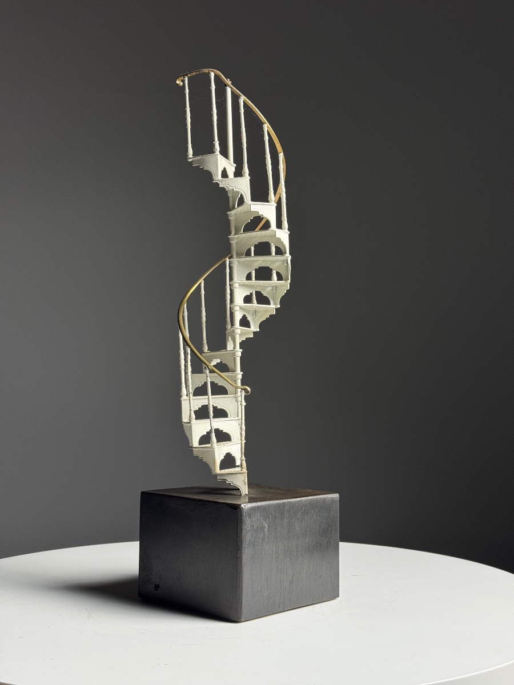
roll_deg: -0.1
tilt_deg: +2.8
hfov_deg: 30.3
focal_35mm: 48
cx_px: 257
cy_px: 342
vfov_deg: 39.7
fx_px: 950
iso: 125
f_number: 1.78
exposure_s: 1/50
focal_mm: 6.76
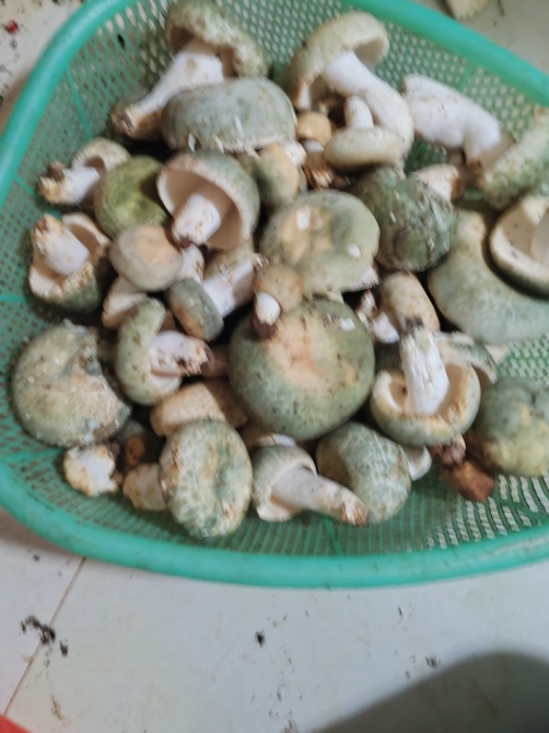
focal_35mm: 43
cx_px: 250
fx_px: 910
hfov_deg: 33.6
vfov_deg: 43.6
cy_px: 292
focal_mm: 6.12
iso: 4000
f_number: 1.9
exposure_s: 1/33
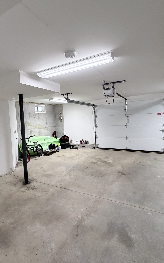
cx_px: 64
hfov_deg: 59.1
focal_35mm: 20
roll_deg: +3.0
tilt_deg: -6.4
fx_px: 143
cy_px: 131
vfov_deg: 85.1
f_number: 2.2
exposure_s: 1/60
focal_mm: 2.22
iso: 320
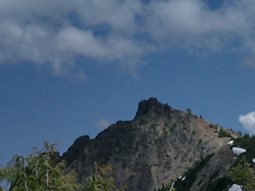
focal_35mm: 124
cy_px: 205
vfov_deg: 11.8
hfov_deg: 15.7
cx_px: 232
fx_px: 914
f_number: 4.2
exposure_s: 1/2500
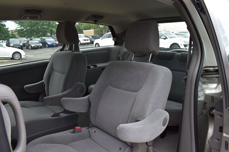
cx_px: 114
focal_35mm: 27
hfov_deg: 67.4
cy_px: 76
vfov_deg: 47.9
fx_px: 172
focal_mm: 18
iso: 400
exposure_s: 1/125
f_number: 9
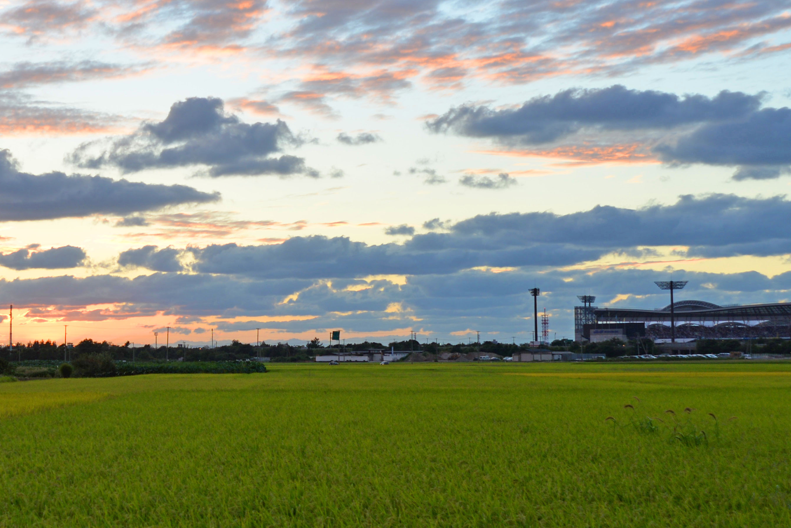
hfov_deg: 25.3
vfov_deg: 17.5
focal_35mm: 78
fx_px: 1714
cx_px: 99
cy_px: 206
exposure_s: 1/125
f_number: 5.6
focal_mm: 35
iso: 200
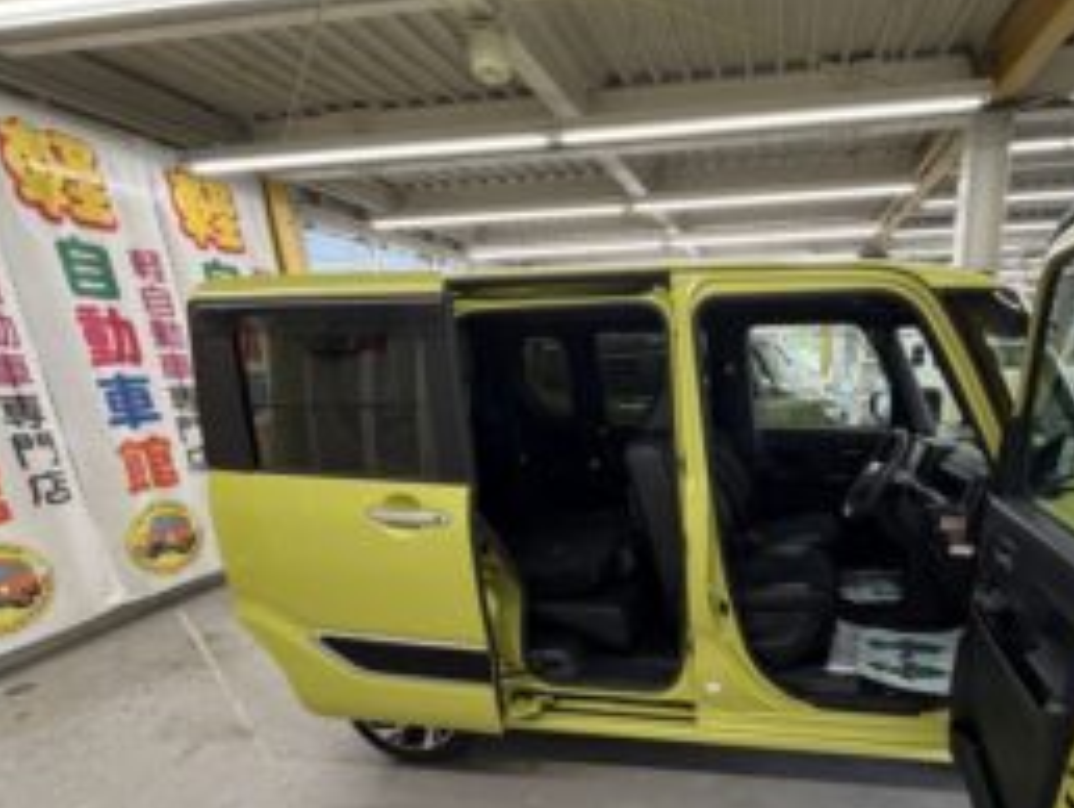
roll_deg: +2.1
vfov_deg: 67.1
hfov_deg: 81.8
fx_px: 590
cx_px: 716
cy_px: 531
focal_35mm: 19
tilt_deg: -16.0
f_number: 2.2
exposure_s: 1/50
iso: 200
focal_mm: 2.22
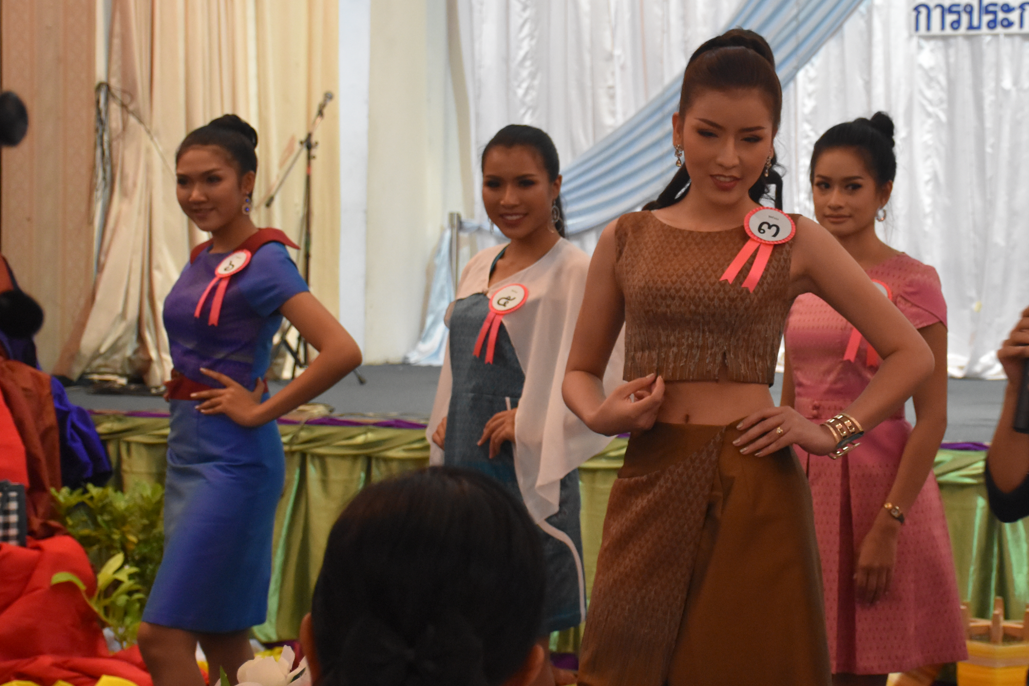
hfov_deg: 24.9
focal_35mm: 81
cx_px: 766
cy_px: 311
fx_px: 2308
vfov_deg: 16.9
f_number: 4.2
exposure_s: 1/60
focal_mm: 35
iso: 2200
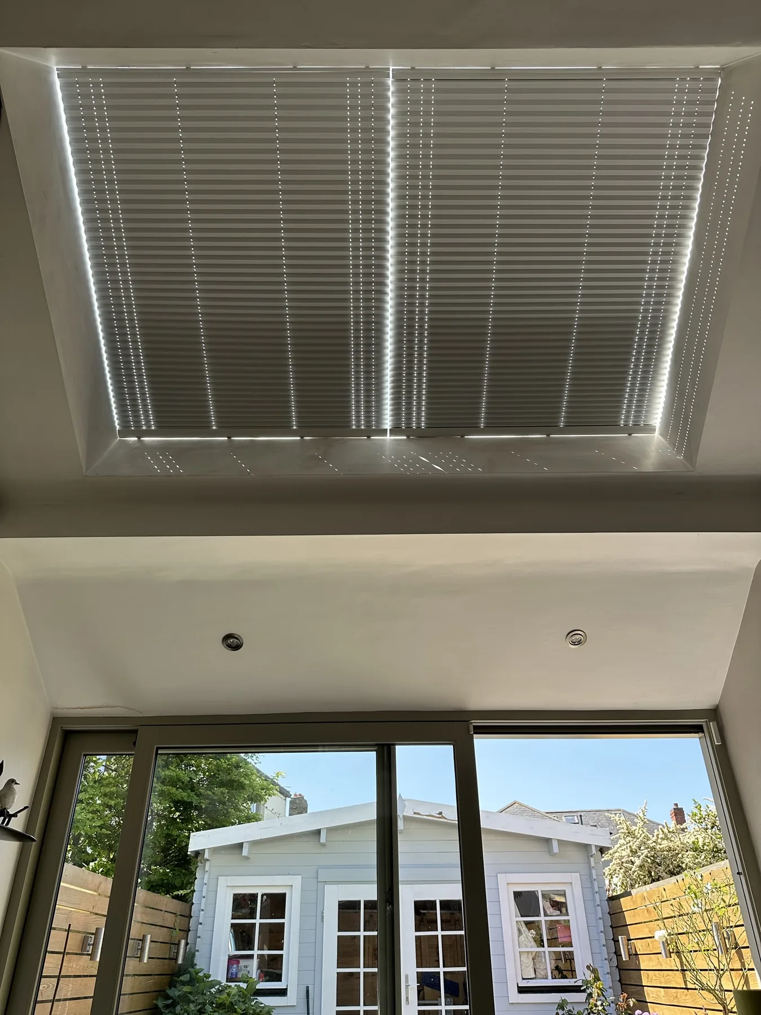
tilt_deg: +32.0
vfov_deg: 71.6
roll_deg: +1.4
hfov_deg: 56.8
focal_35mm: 24
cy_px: 508
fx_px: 703
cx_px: 380
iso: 80
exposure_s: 1/630
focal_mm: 6.86
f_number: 1.78
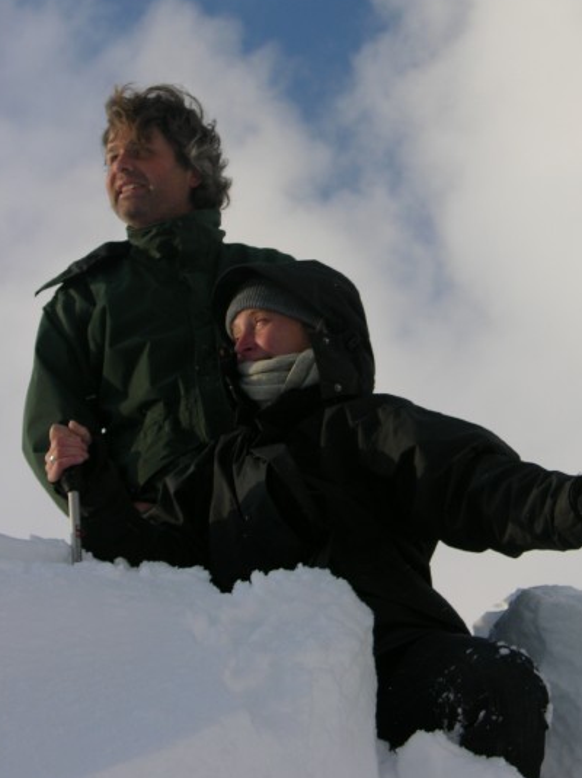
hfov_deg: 12.5
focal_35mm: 118
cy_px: 304
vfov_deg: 16.7
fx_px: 2647
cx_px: 404
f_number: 4.9
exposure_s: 1/290
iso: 50
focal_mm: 21
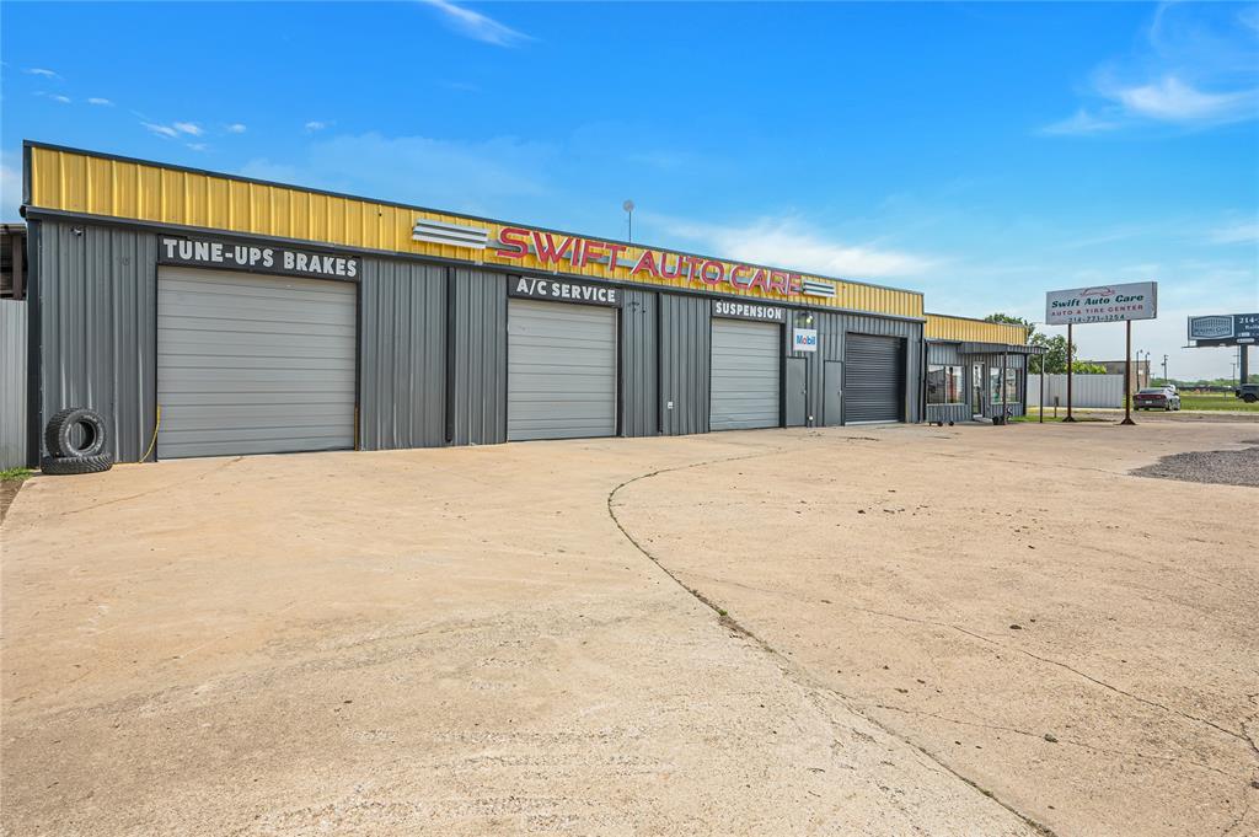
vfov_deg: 64.5
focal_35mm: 19
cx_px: 630
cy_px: 418
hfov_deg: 87.0
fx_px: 664
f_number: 8
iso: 200
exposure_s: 1/200
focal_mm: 19
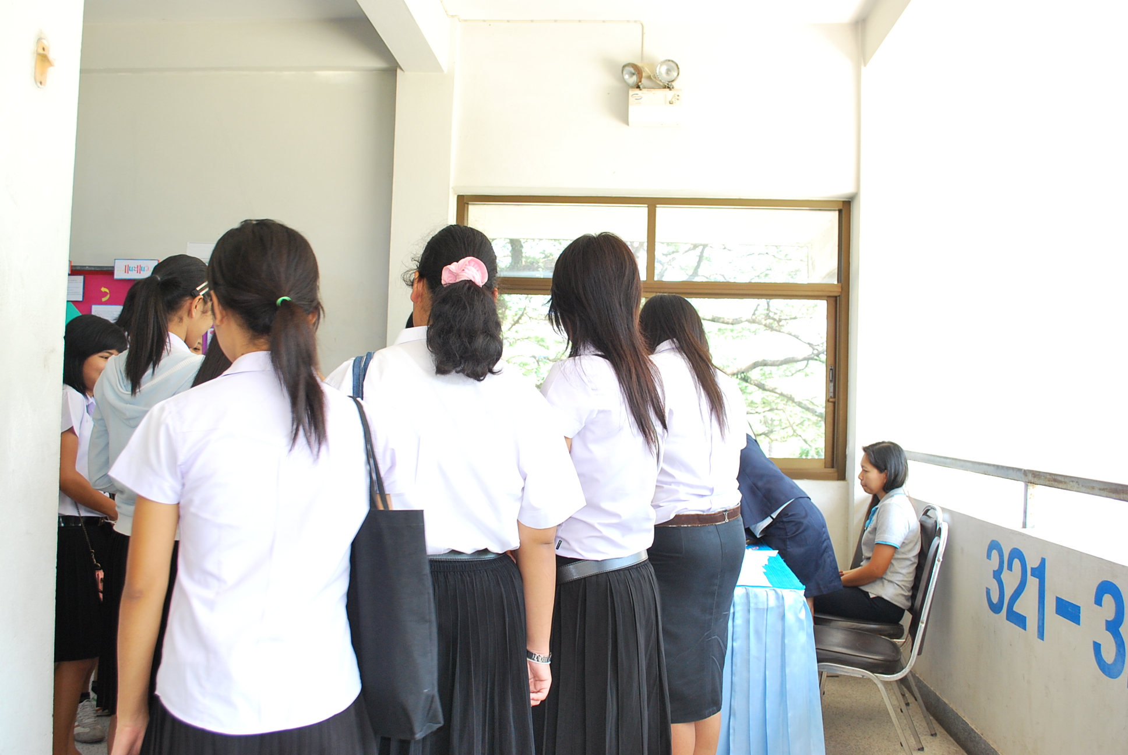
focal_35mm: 33
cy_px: 378
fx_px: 1035
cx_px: 564
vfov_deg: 40.1
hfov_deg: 57.2
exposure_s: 1/80
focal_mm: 22
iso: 400
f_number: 5.6
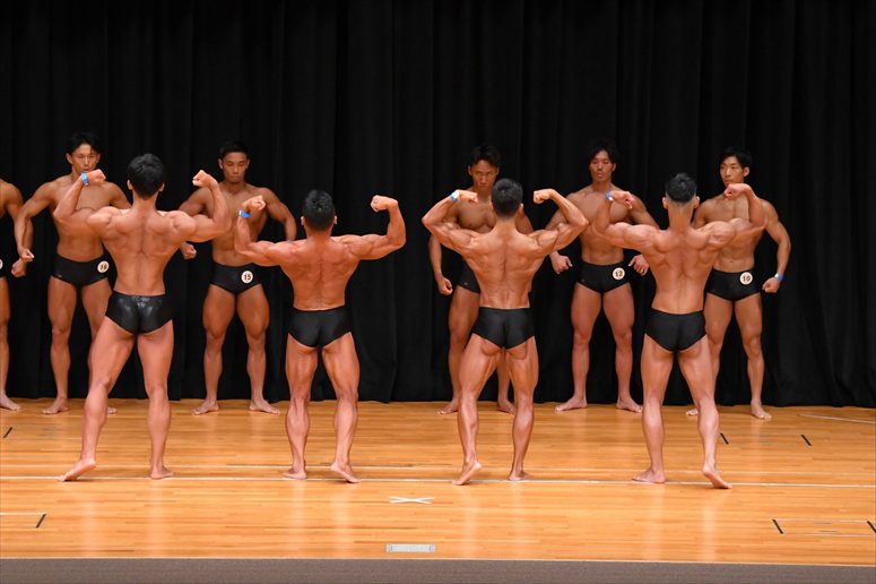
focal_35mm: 168
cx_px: 438
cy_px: 292
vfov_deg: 8.2
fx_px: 4086
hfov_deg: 12.2
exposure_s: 1/400
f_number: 5.6
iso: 4000
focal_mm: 112
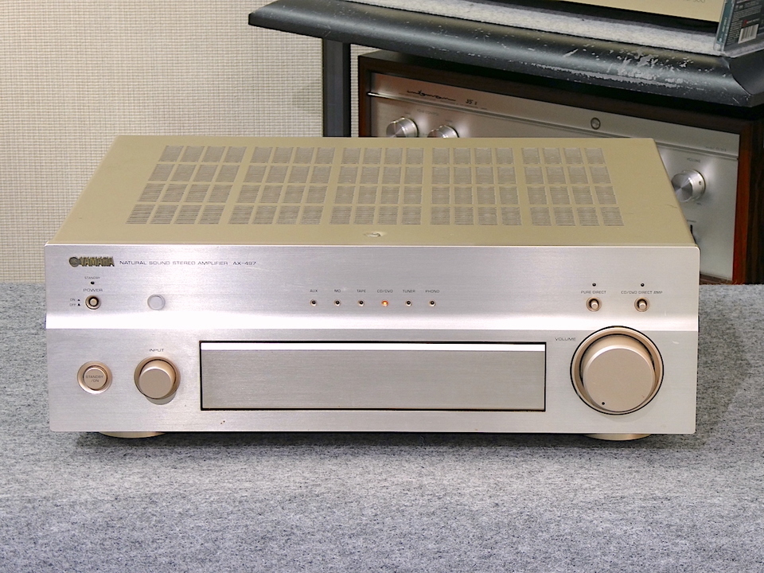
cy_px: 286
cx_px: 382
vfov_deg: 14.0
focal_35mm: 106
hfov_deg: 18.5
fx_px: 2339
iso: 100
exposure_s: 1/4
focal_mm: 19
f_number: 5.1
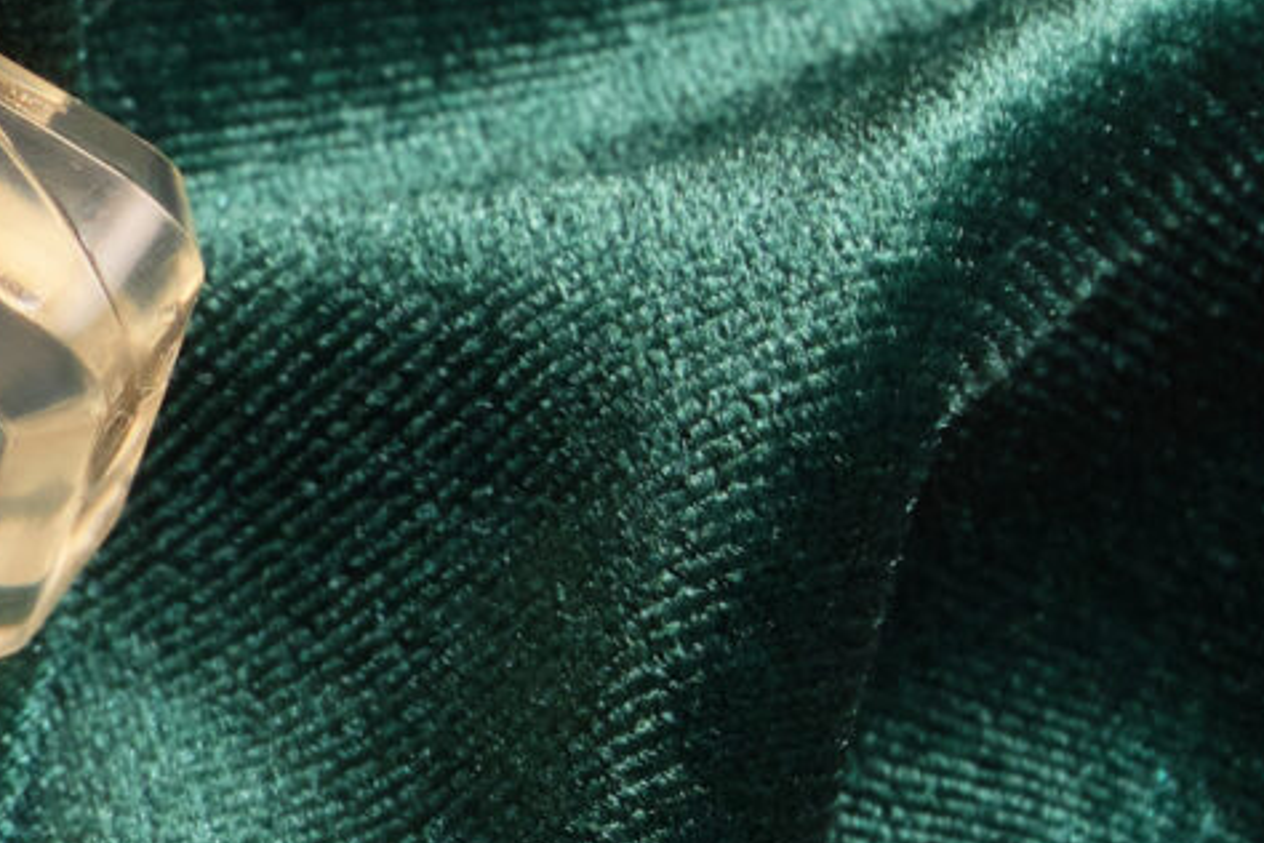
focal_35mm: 243
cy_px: 682
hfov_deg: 8.2
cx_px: -872
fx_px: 8531
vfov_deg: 5.6
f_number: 10
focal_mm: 30
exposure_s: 1/200
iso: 320
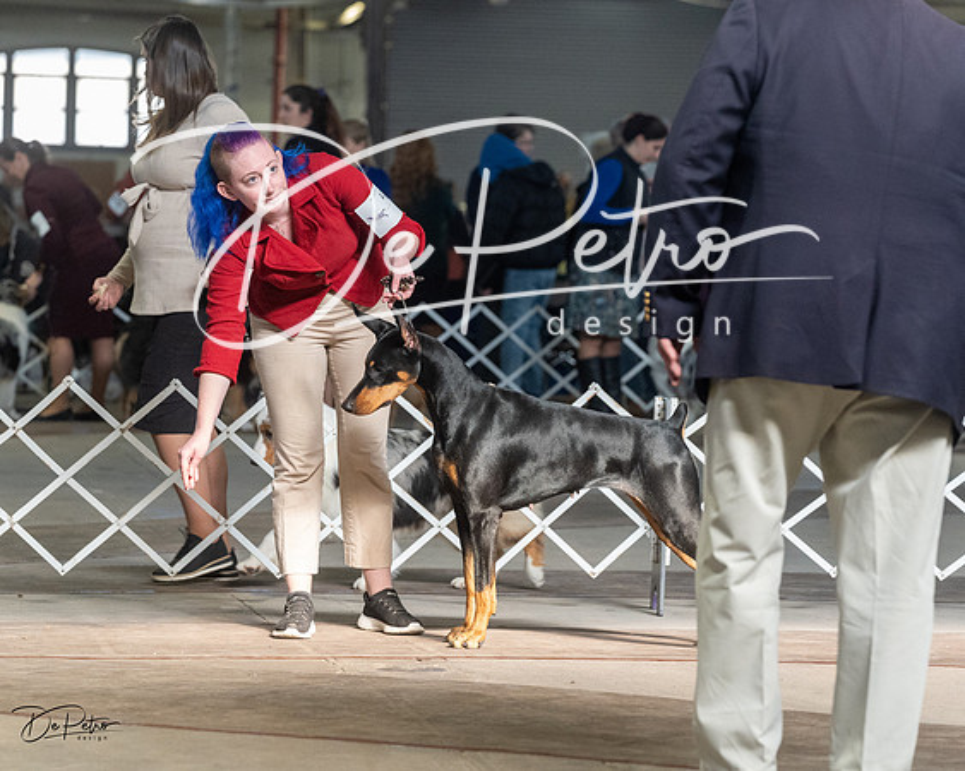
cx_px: 482
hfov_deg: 12.1
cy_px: 386
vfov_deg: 9.7
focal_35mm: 160
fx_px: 4566
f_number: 5
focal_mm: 142
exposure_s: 1/400
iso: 6400
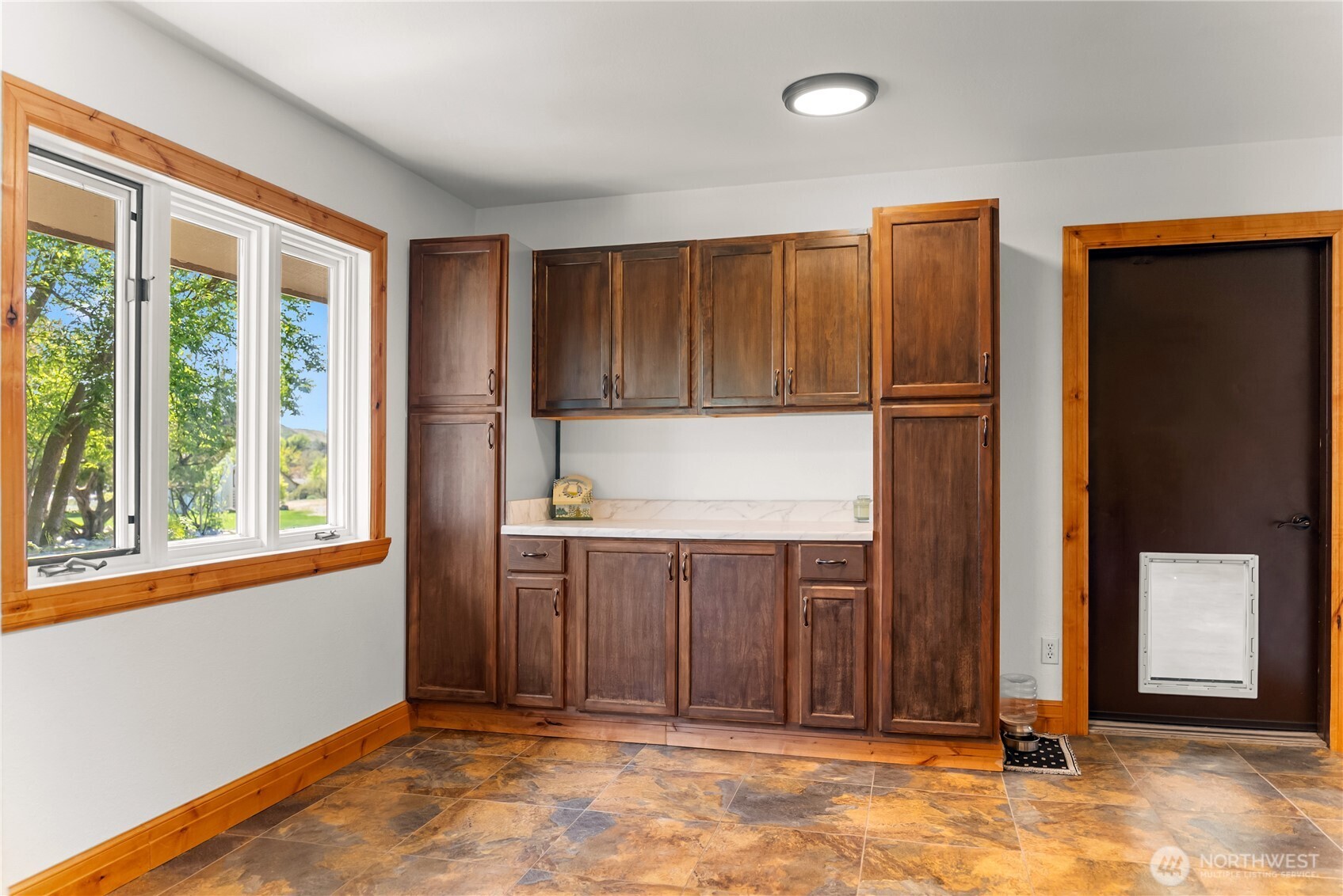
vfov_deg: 53.2
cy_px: 448
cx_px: 672
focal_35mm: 24
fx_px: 896
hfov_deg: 73.7
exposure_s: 1/15
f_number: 2.8
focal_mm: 24
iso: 400
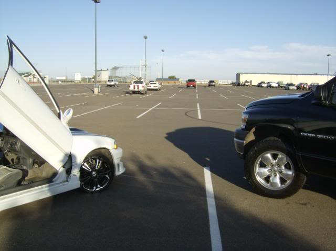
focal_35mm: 36
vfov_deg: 39.5
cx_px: 168
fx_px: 349
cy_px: 126
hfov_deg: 51.5
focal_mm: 6
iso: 100
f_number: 4.7
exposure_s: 1/605
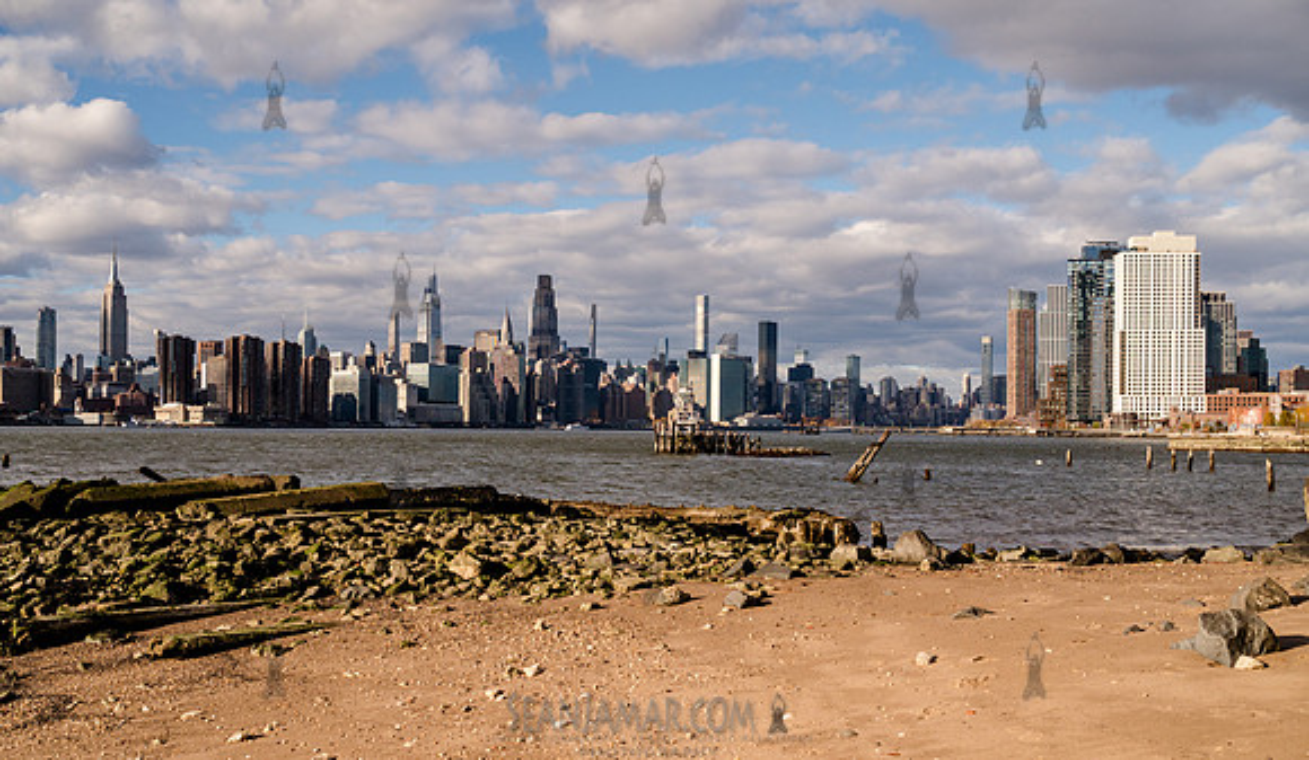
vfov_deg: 33.2
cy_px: 427
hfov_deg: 54.4
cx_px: 654
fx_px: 1274
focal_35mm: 36
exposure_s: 1/6400
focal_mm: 35
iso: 1000
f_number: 4.5
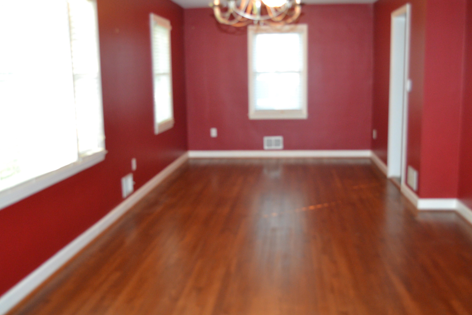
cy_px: 154
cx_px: 240
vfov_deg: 33.4
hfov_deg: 48.5
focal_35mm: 40
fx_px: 524
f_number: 4.2
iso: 1250
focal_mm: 26
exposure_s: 1/60
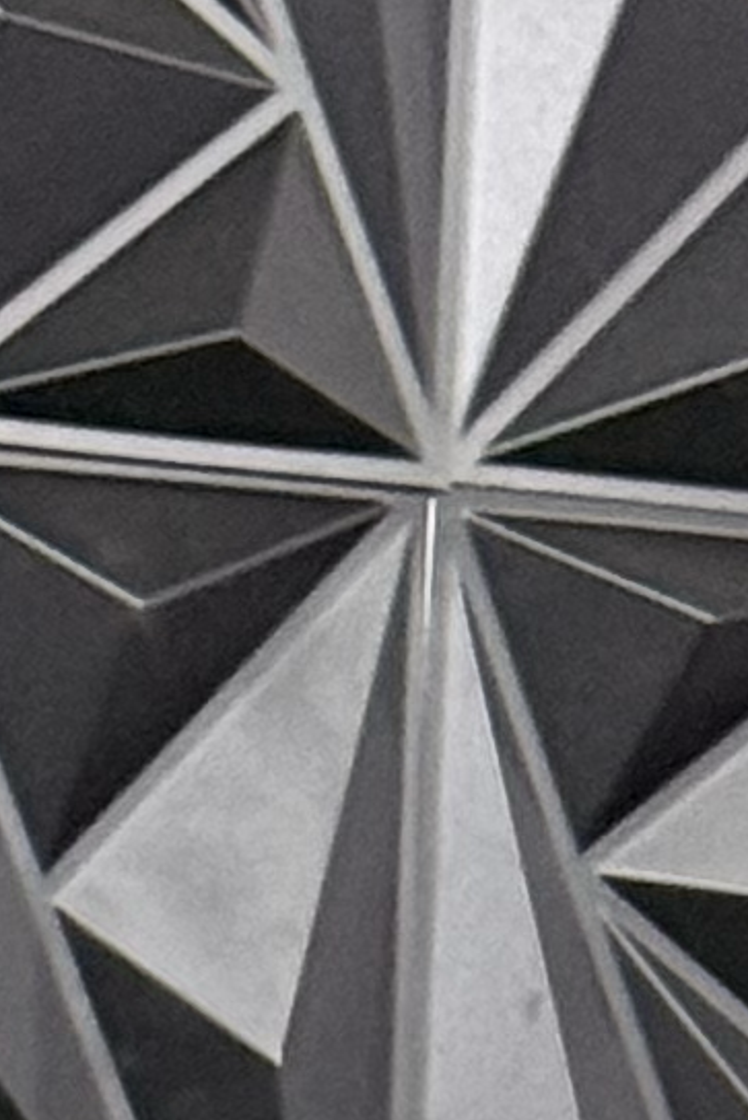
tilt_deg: -10.6
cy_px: 4130
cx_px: -39
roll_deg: -1.4
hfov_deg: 3.7
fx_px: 11523
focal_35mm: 370
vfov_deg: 5.1
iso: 200
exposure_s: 1/60
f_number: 1.78
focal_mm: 6.76
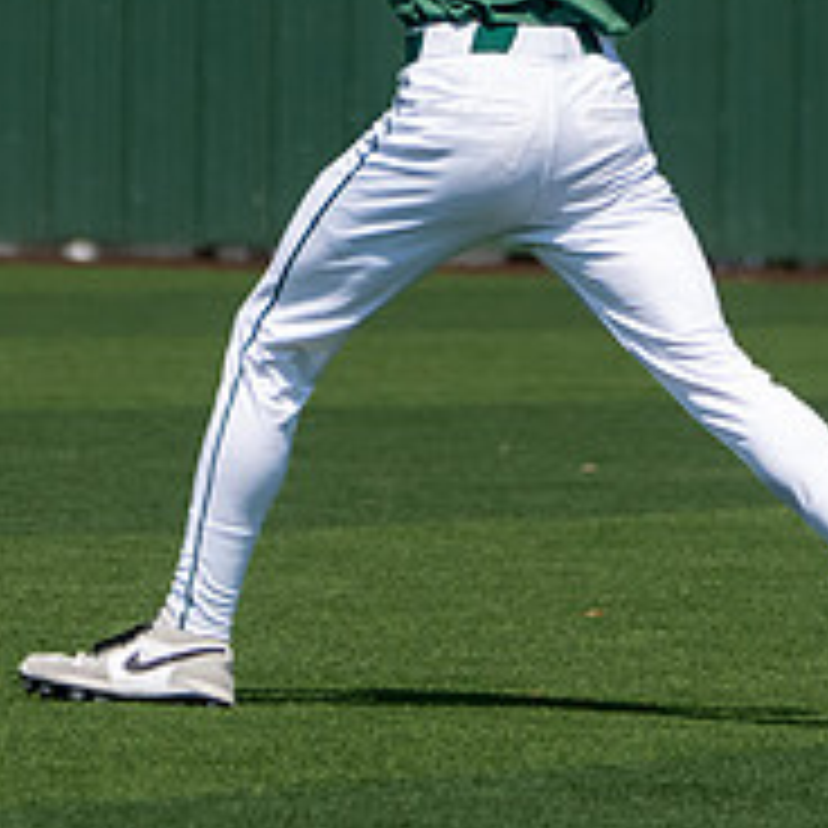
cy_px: -74
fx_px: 25898
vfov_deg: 1.8
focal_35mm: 957
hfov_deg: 1.8
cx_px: 492
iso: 640
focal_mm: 293
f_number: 8
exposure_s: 1/2000
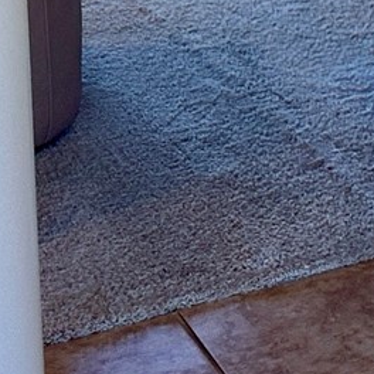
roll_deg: -0.6
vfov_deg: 10.3
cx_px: 1302
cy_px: -422
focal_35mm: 154
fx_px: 1882
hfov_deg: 8.4
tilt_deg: -4.9
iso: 125
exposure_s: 1/60
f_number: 1.78
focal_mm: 6.86
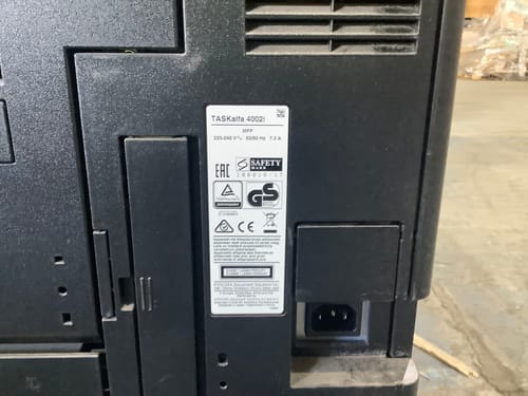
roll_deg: +0.8
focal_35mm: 31
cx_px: 264
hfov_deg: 58.4
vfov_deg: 45.4
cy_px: 198
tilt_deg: -16.0
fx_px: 473
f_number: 2.4
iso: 400
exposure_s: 1/25
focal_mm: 3.3
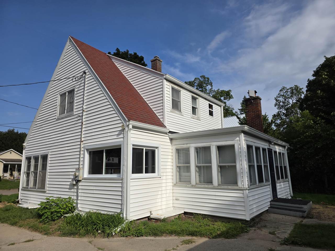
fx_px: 223
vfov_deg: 58.9
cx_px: 168
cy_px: 126
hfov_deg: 73.9
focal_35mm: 23
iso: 64
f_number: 1.7
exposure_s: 1/7944
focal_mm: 6.3
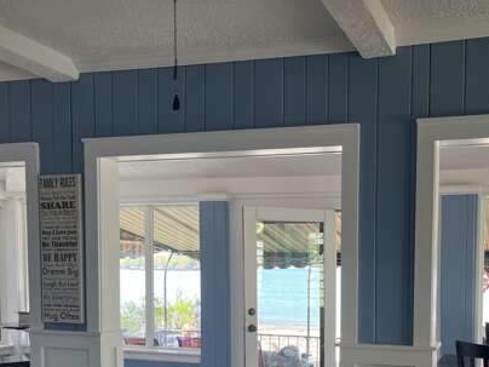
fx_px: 622
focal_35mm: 44
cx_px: 330
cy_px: 308
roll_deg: -0.9
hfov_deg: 42.3
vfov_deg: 31.8
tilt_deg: -3.7
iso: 64
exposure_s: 1/122
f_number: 1.6
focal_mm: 5.1
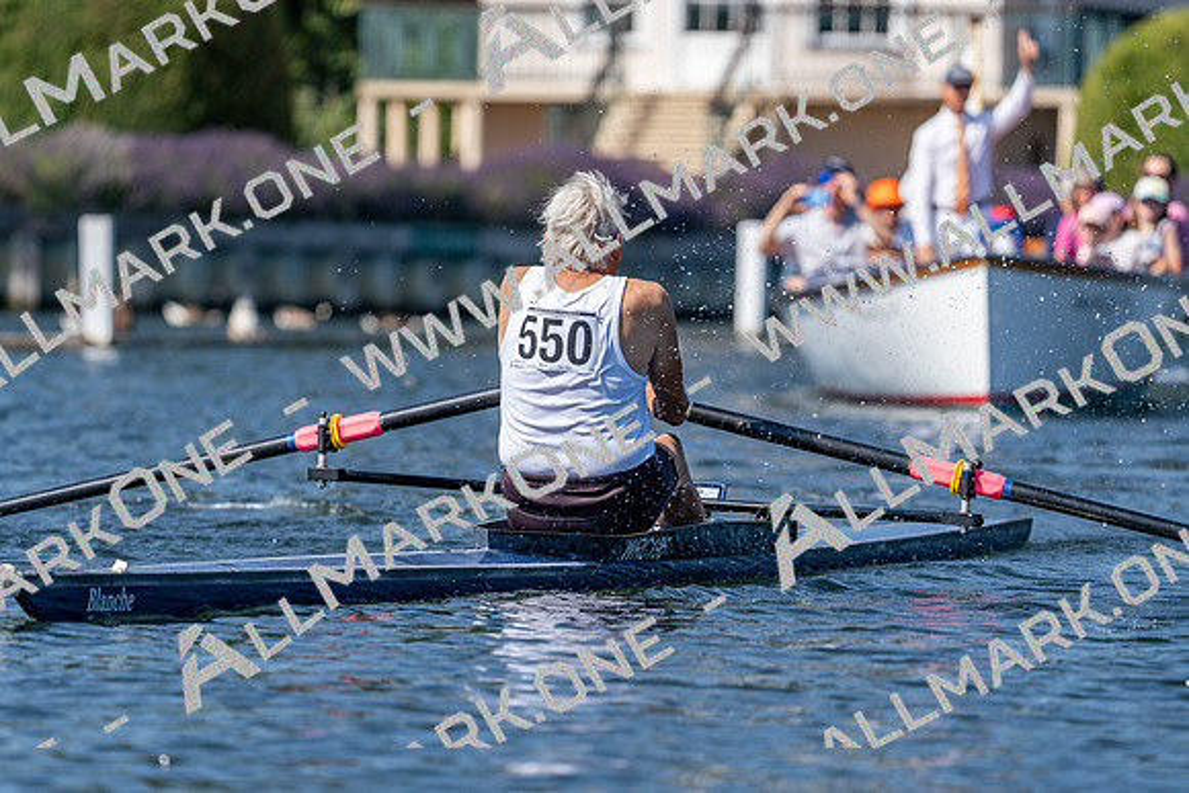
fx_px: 11364
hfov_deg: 6.0
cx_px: 594
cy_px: 396
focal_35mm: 344
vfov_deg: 4.0
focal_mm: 344
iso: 200
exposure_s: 1/1600
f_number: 6.3
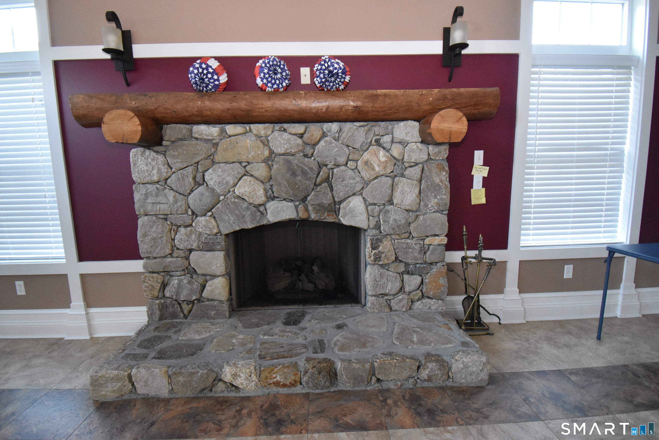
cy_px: 220
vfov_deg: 72.1
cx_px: 330
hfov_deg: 95.0
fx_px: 302
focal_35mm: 16
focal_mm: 11
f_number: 4.8
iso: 5000
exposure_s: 1/60
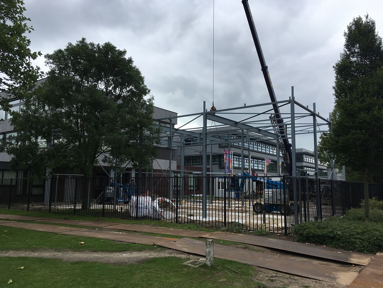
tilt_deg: +6.6
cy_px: 144
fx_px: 321
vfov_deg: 48.2
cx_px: 192
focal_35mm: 29
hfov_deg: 61.7
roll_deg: -0.3
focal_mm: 4.15
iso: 25
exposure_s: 1/793
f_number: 2.2
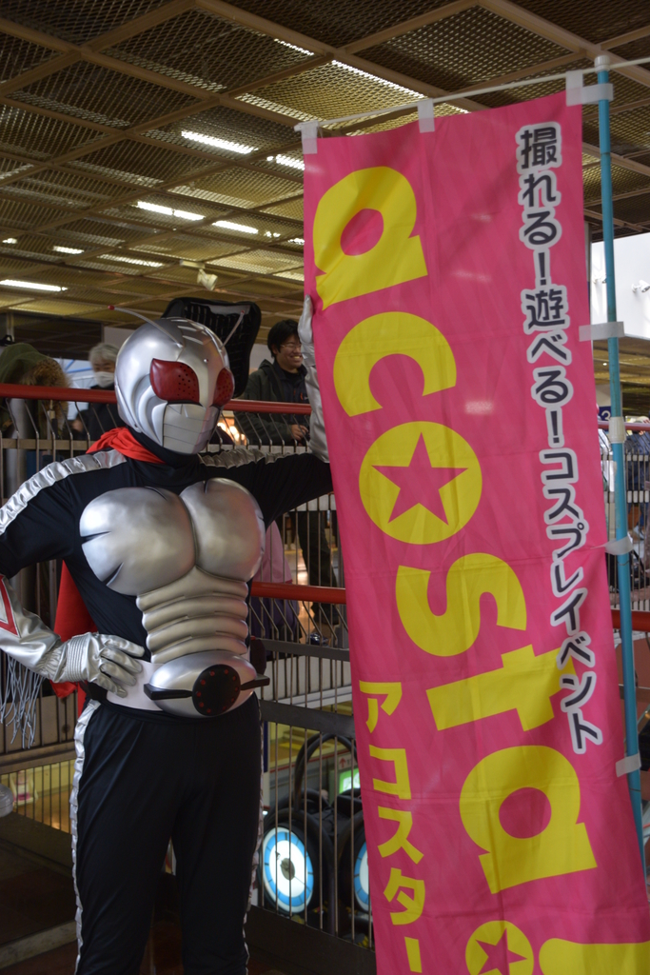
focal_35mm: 40
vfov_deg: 47.9
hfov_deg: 33.0
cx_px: 325
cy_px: 488
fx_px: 1096
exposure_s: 1/30
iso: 400
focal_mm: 27
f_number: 4
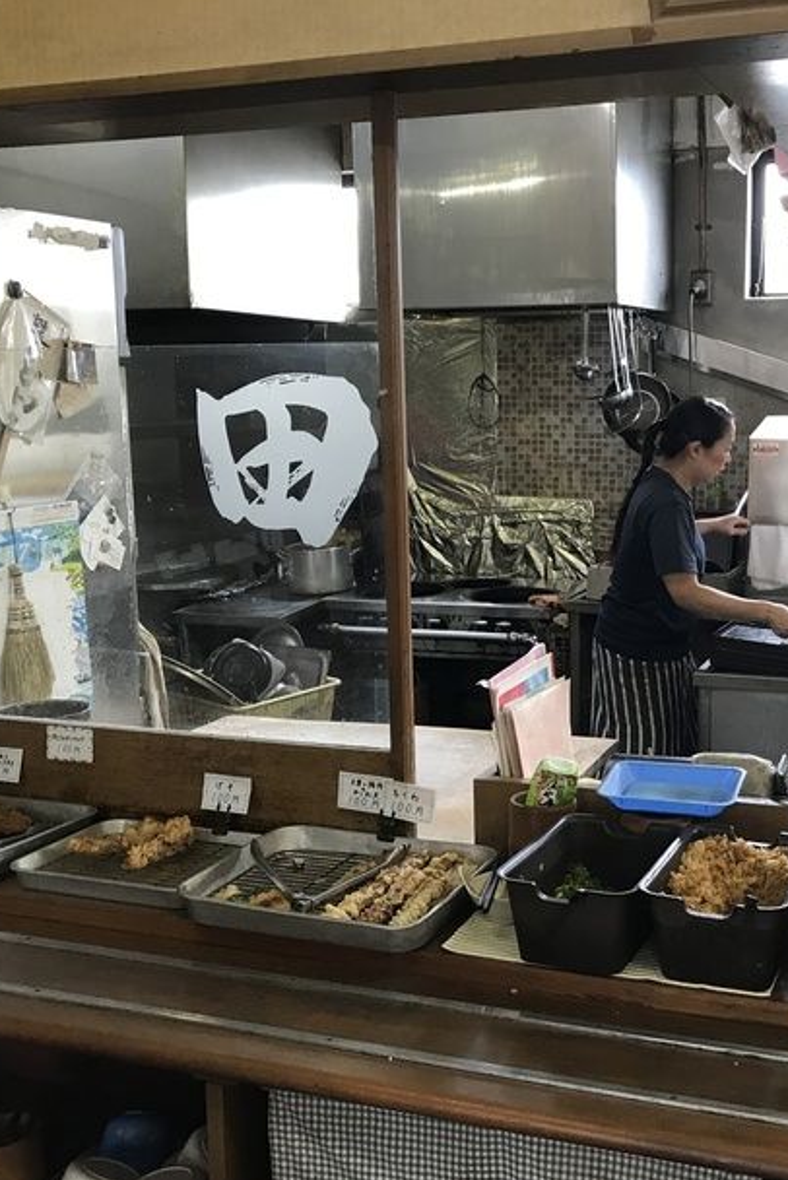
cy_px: 591
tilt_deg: -10.4
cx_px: 575
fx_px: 1279
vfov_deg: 49.5
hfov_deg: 33.7
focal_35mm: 39
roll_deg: +1.5
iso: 32
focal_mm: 3.99
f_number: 1.8
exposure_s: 1/30
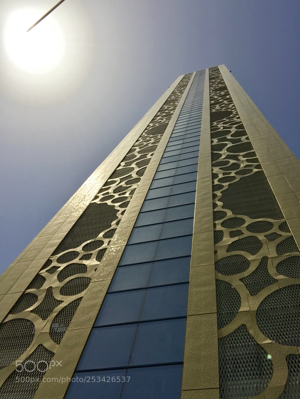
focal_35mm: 32
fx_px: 369
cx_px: 150
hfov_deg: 44.2
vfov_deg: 56.8
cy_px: 200
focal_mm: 2.87
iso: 25
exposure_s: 1/3040
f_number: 2.2
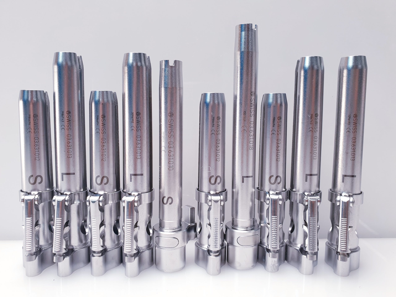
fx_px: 297
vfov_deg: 53.1
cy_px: 148
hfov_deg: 67.3
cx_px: 198
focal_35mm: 26
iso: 100
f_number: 2.4
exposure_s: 1/50
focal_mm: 4.3
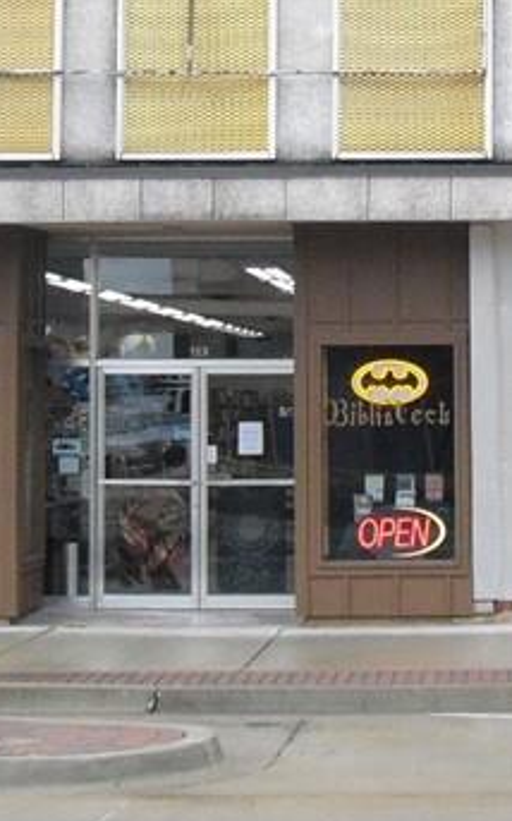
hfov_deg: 11.2
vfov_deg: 18.2
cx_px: 622
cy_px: 182
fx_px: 2548
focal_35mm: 114
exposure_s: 1/500
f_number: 3.1
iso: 400
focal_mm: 6.3
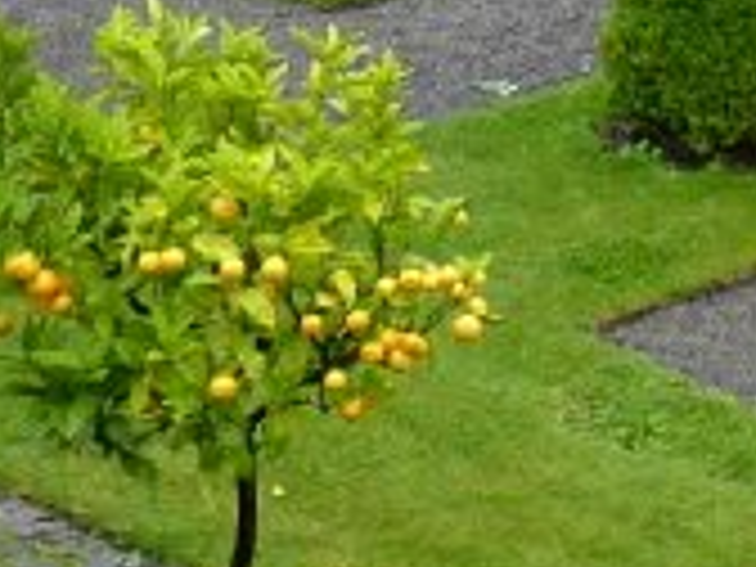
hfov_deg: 7.4
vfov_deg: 5.9
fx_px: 5460
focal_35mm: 250
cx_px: 1818
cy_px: -374
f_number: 3
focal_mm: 7.3
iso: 80
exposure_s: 1/80
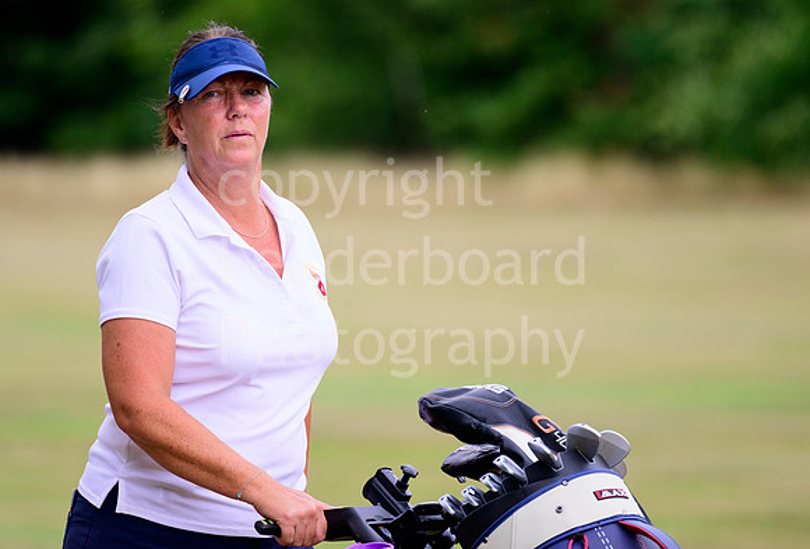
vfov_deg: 3.0
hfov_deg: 4.5
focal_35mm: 459
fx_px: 10386
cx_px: 343
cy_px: 237
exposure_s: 1/2000
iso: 1000
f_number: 5.6
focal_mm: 400
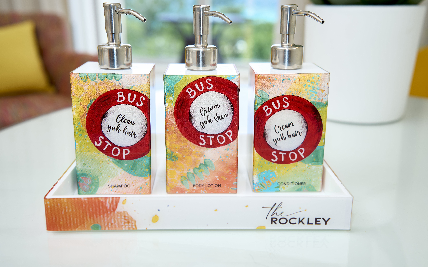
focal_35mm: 36
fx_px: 420
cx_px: 214
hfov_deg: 54.0
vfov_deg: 35.3
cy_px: 123
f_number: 3.5
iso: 100
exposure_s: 1/200
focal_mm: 35
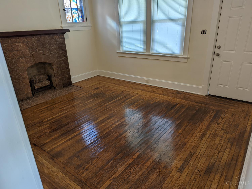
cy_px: 94
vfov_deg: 56.9
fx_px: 175
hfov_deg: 71.5
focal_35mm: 24
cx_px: 126
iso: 95
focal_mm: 6.81
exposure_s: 1/108
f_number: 1.85
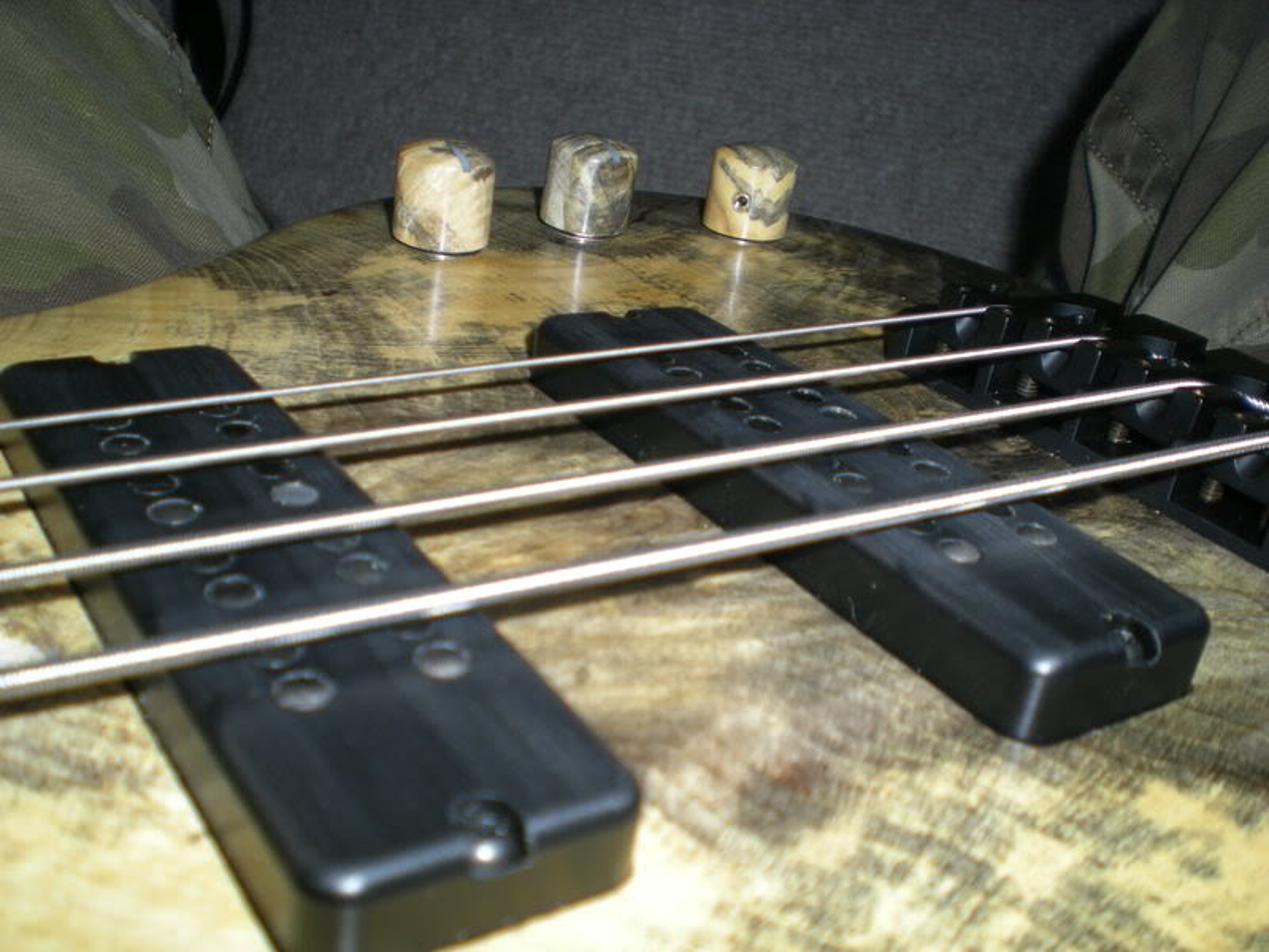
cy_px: 476
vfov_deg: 37.7
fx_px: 1393
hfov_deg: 49.0
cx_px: 634
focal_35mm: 38
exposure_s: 1/60
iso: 50
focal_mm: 6.3
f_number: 3.1
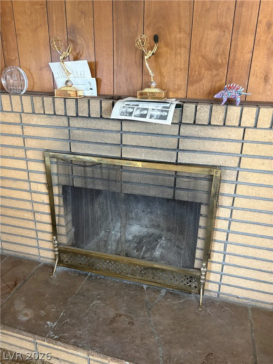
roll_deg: -3.6
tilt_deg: -19.8
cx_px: 136
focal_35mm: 26
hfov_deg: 53.1
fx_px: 273
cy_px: 182
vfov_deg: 67.3
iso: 500
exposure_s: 1/58
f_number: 1.6
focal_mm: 5.96
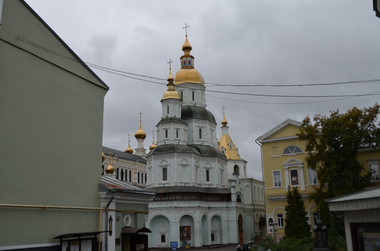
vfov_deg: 36.7
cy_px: 126
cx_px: 190
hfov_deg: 53.2
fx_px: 379
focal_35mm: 36
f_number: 8
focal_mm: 24
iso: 200
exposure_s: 1/250
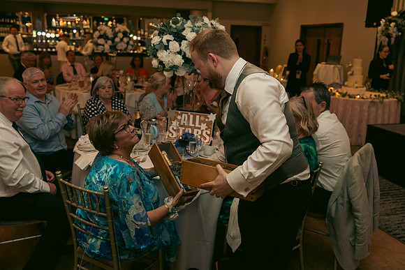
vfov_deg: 37.9
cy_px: 135
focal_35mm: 35
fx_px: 394
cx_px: 202
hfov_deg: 54.4
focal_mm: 35
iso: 2500
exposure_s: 1/160
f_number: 3.5
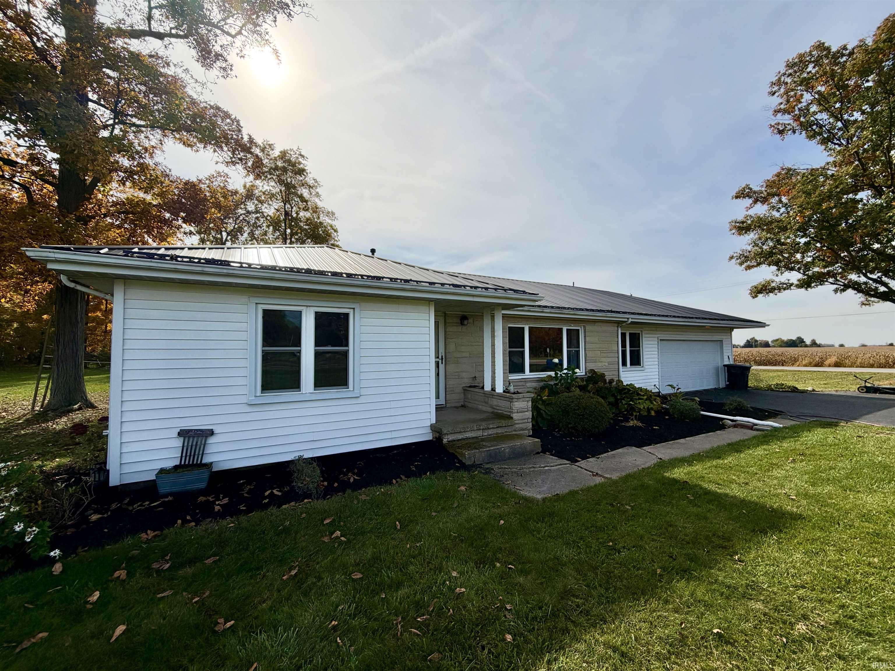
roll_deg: +0.6
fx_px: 362
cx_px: 448
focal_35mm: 14
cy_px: 336
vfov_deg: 85.7
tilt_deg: +2.0
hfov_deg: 102.1
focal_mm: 2.22
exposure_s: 1/1497
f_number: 2.2
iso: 25
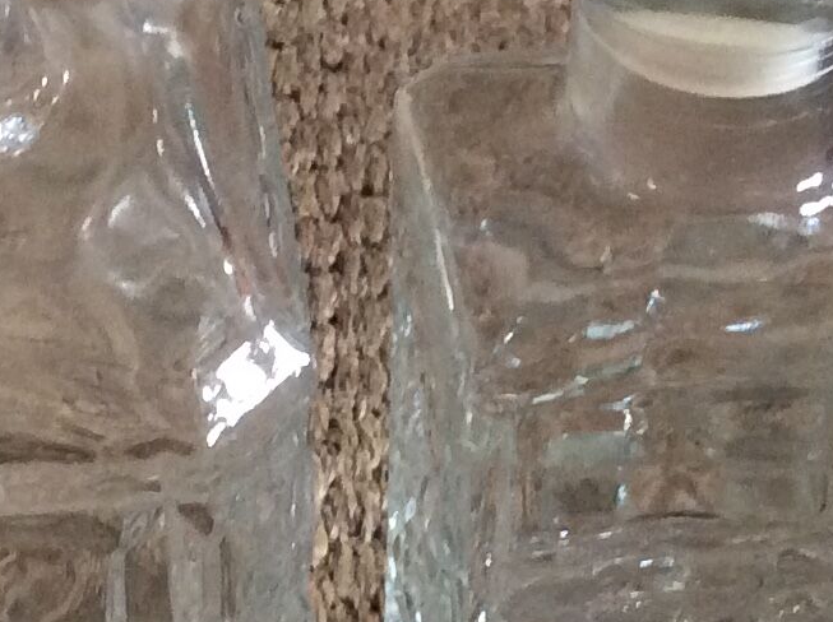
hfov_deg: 15.5
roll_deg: +2.2
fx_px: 3052
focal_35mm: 127
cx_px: 318
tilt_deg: -43.1
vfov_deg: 11.6
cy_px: 317
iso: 125
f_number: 2.4
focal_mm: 3.3
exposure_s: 1/25
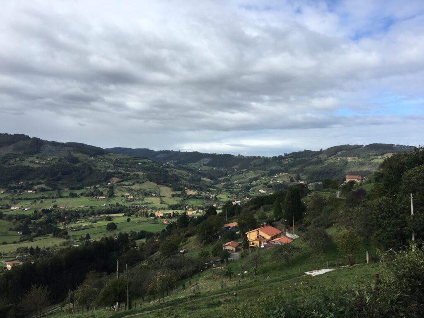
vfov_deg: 48.2
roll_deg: -0.3
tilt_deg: +2.3
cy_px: 159
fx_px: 355
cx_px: 212
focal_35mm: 29
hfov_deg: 61.7
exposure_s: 1/1479
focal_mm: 4.15
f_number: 2.2
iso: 25
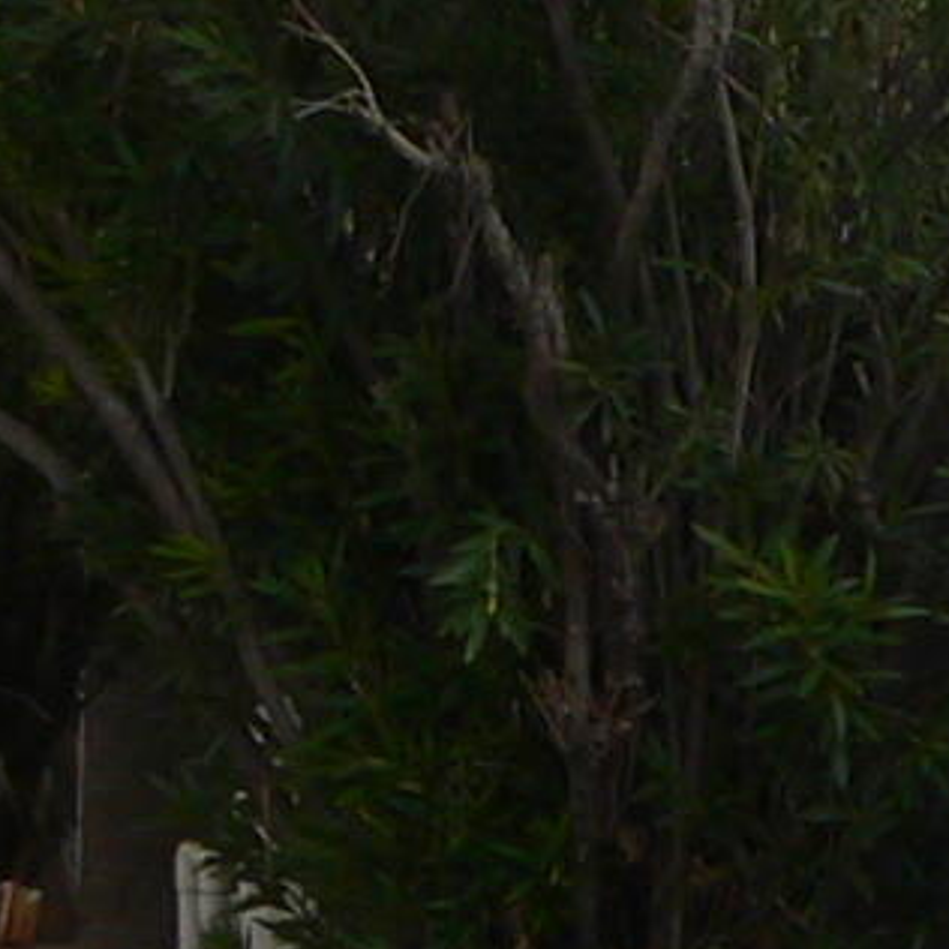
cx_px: 1333
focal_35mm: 258
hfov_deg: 6.7
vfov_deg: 6.8
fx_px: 8002
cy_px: 886
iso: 80
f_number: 4
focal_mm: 6
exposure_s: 1/400
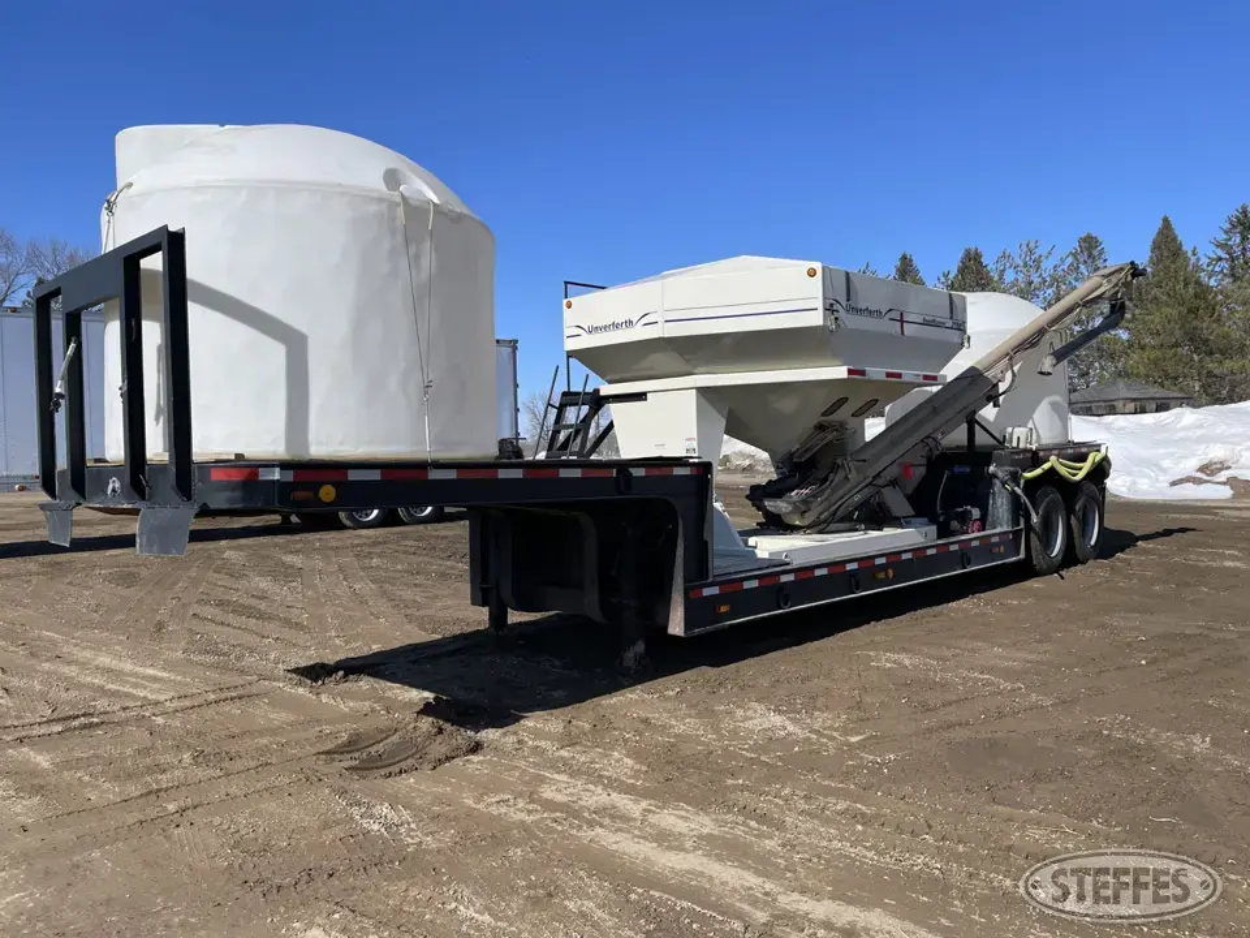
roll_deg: +1.9
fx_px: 939
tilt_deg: -2.1
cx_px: 625
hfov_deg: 67.3
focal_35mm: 26
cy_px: 469
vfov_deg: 53.1
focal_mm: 5.1
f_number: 1.6
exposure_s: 1/4902
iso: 32
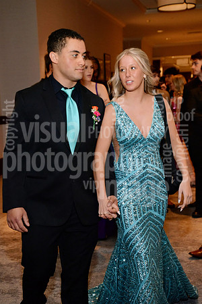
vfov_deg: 34.5
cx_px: 101
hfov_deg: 23.4
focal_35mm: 58
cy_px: 152
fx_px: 488
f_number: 7.1
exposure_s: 1/125
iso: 2500
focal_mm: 58
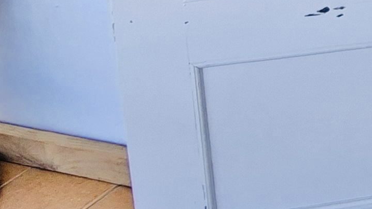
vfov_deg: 13.7
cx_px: 588
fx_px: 779
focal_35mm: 79
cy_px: -165
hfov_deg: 21.5
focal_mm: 1.74
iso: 50
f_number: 2.2
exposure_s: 1/100
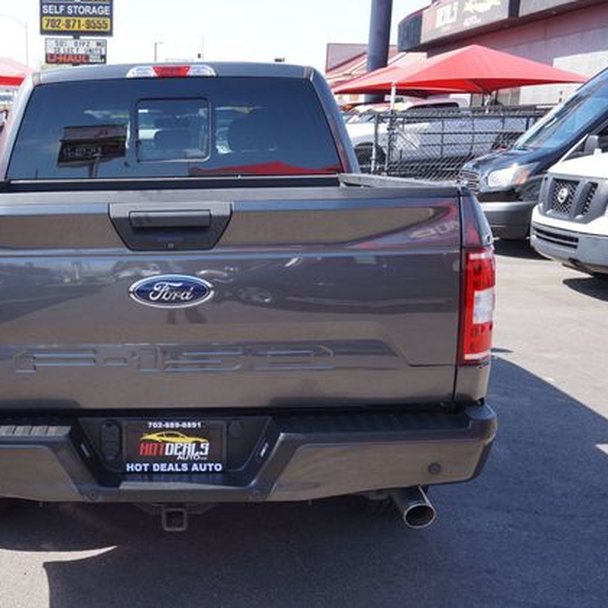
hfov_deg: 40.1
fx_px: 808
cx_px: 152
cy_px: 306
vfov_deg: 41.3
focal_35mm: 41
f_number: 7.1
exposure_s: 1/100
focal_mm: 21
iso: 100
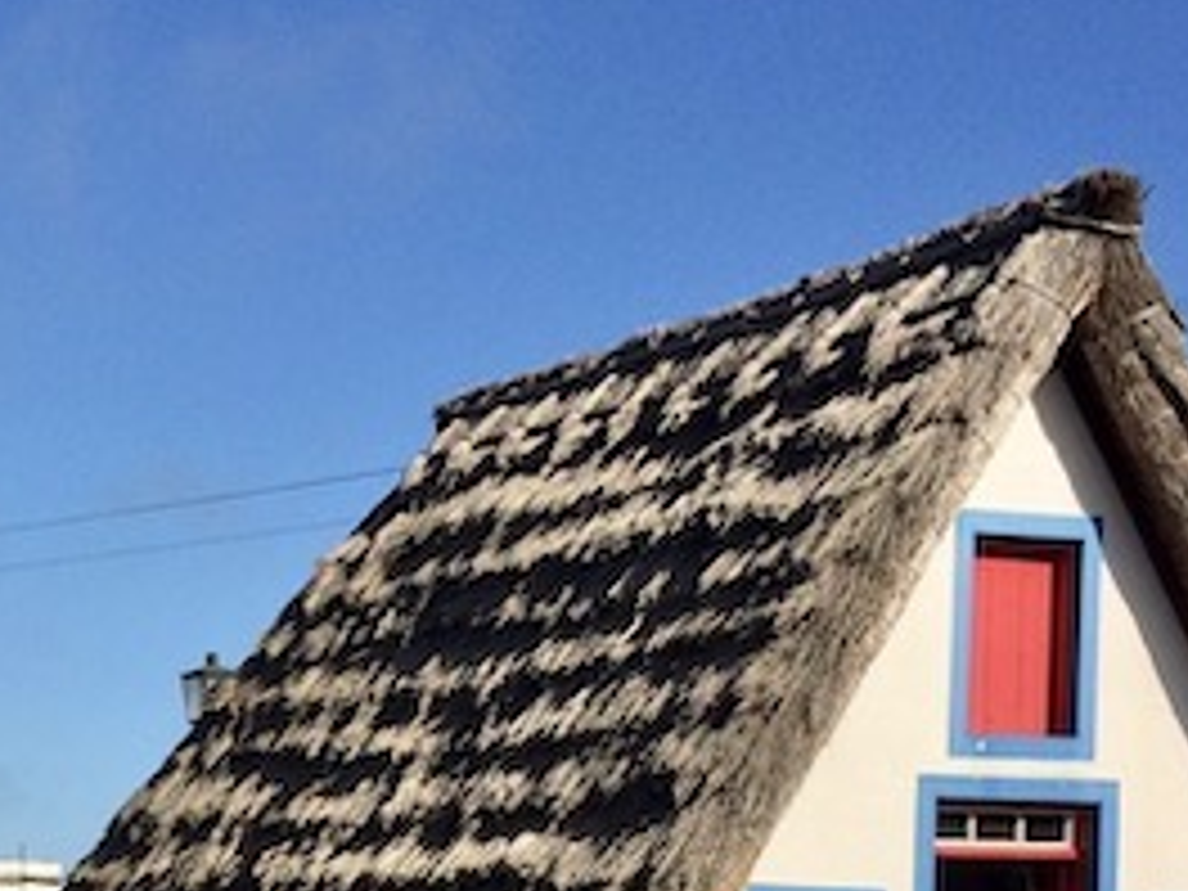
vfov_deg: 16.4
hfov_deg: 21.4
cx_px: -14
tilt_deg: +1.2
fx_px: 3020
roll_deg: +0.3
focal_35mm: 88
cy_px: 886
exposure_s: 1/3165
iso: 32
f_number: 2.2
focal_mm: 4.15
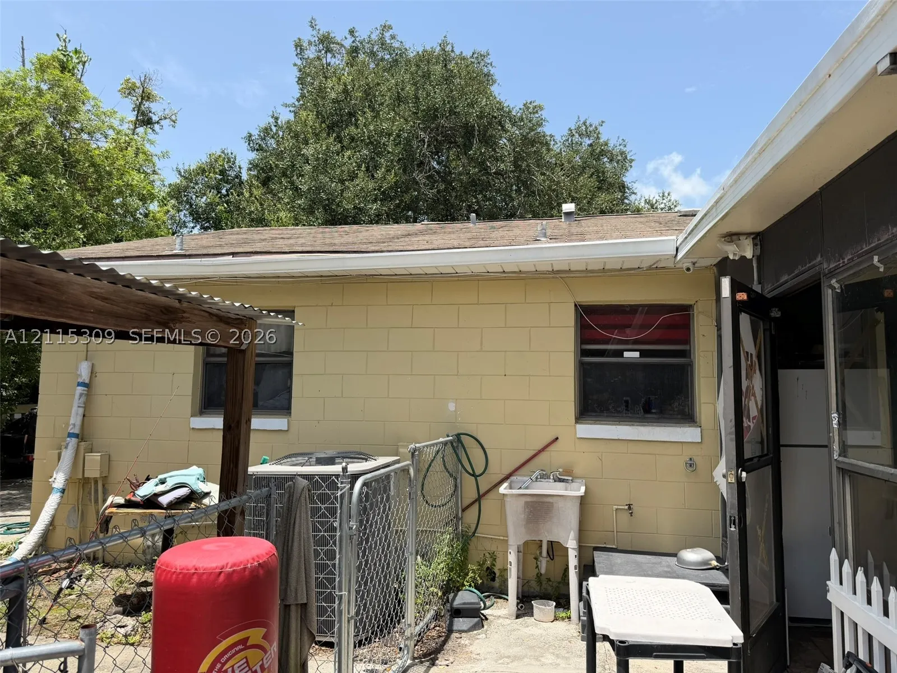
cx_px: 448
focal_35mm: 24
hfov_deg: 71.6
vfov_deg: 56.8
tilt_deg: +5.4
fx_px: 622
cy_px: 336
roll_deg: -1.1
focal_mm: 6.76
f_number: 1.78
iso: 80
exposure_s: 1/2801
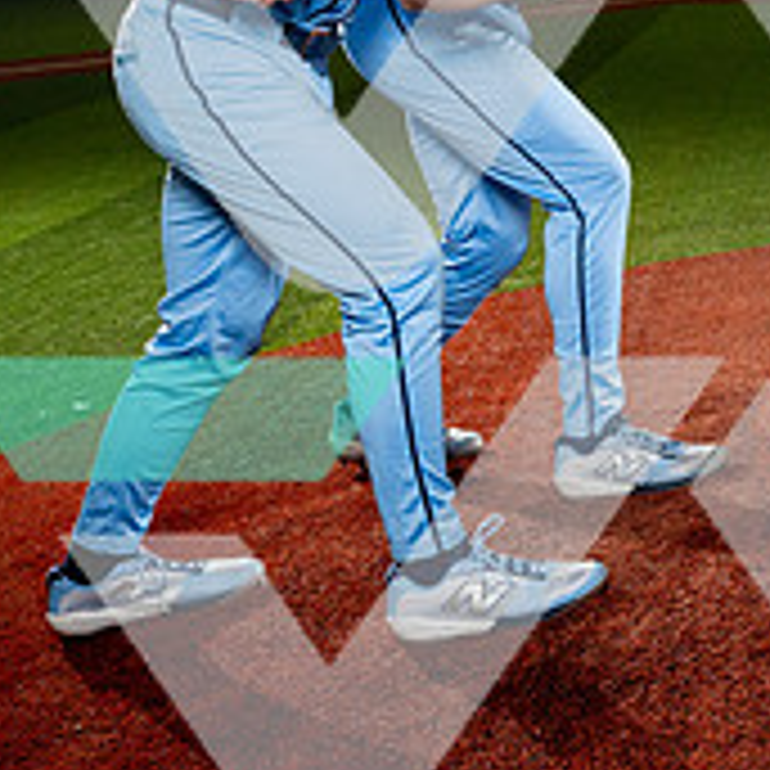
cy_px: 52
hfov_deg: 19.7
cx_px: 1099
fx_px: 1963
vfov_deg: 21.6
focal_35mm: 78
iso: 800
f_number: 8
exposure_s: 1/250
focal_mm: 27
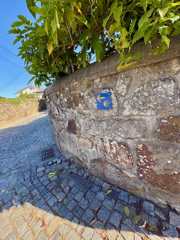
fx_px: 97
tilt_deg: -12.7
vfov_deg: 102.1
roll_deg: +6.7
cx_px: 90
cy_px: 120
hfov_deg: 85.7
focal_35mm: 14
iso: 40
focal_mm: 2.22
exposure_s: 1/208
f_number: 2.2
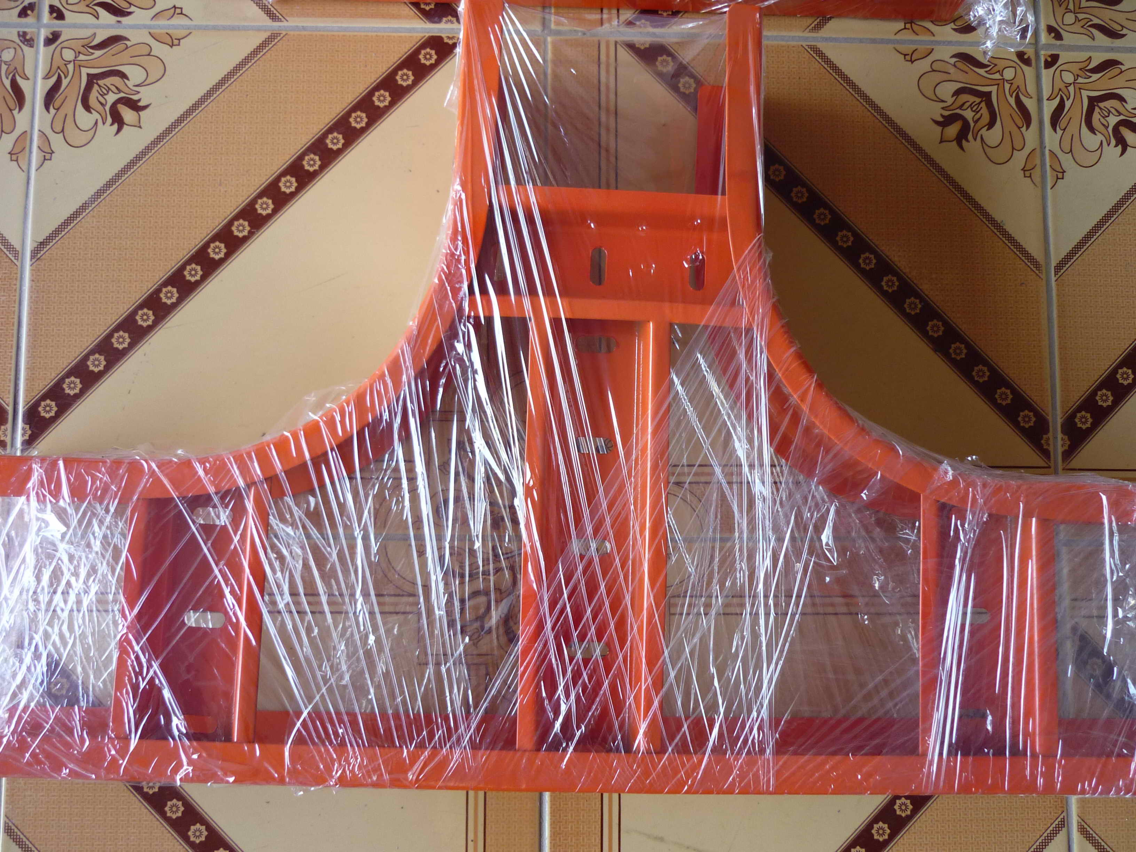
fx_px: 1083
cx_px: 568
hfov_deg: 55.4
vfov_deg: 42.9
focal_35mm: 33
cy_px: 426
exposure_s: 1/30
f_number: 2.8
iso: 160
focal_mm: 5.5
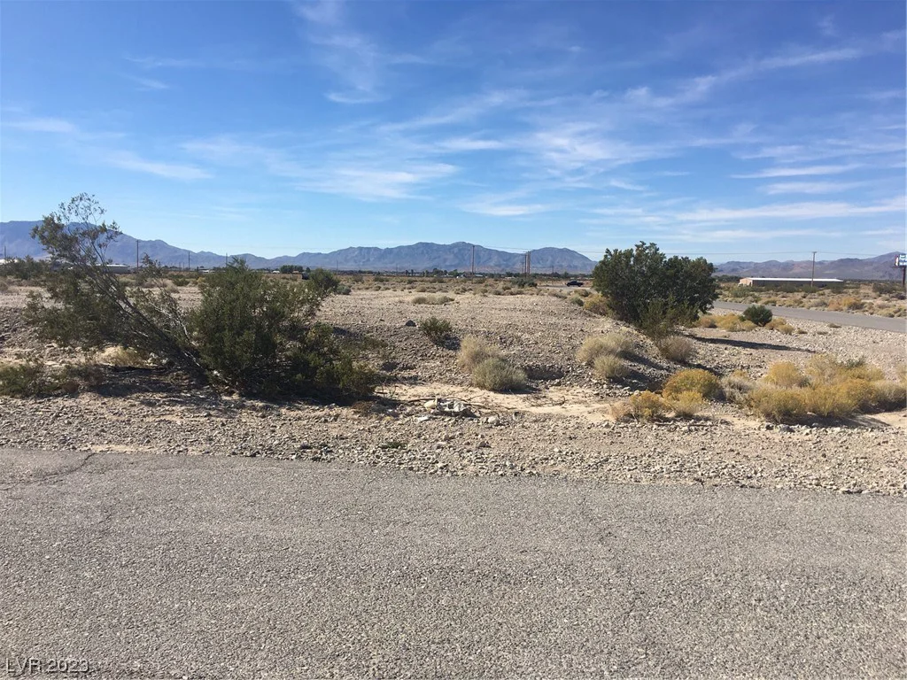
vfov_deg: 48.2
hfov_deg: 61.7
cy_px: 340
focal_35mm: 29
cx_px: 454
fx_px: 760
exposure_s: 1/2481
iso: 25
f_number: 2.2
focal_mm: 4.15
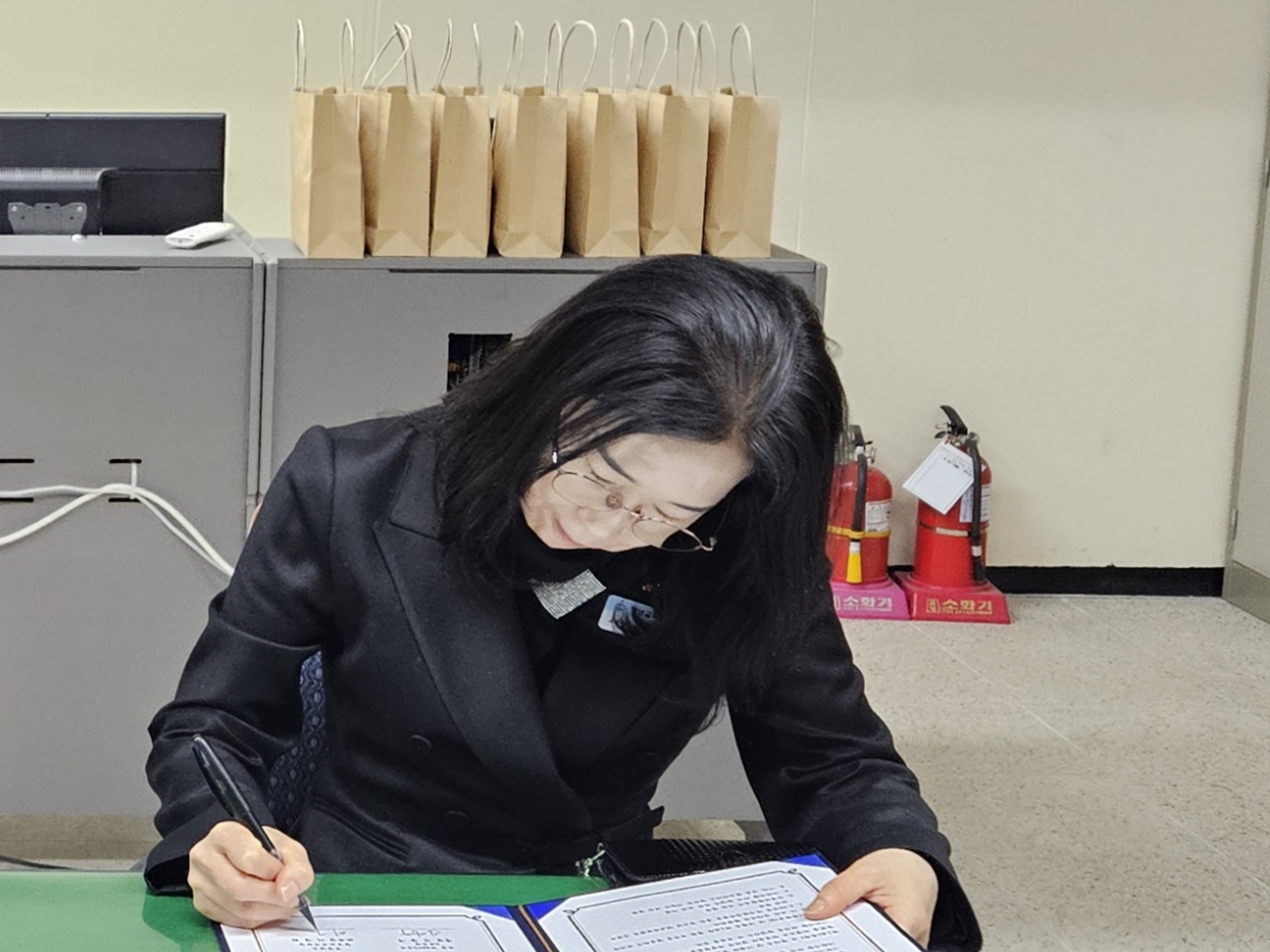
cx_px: -8
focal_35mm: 62
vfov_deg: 23.1
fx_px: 2274
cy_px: 116
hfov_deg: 29.1
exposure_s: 1/120
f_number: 1.8
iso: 400
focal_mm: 5.4
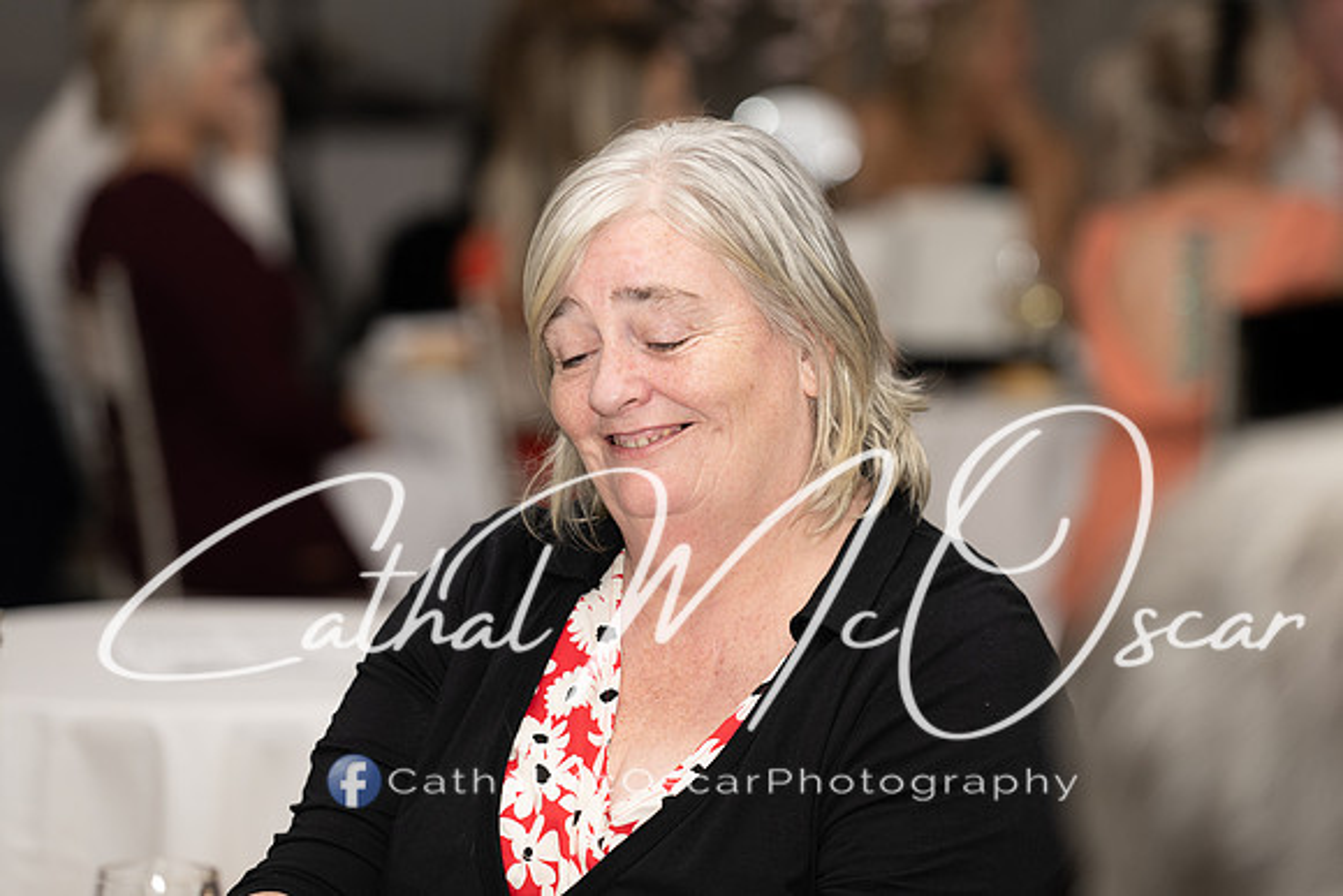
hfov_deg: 12.6
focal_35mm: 163
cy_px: 394
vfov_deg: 8.4
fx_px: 6067
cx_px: 672
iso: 400
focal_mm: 145
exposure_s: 1/160
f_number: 2.8
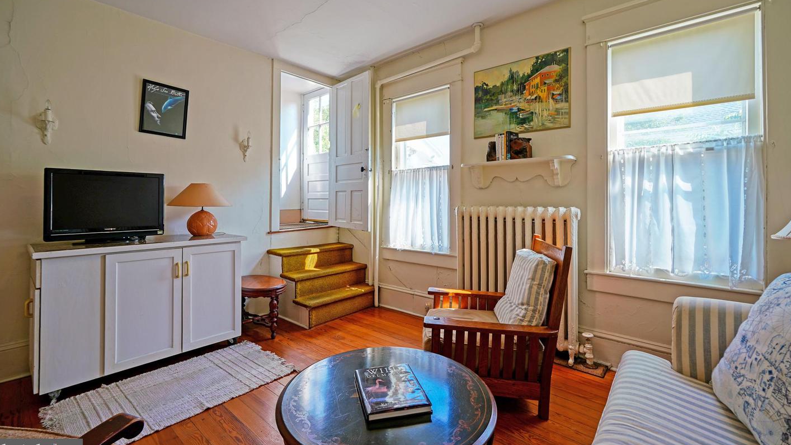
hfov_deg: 99.4
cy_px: 199
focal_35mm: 16
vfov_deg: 66.9
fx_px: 336
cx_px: 398
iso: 100
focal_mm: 10
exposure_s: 1/50
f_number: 3.5
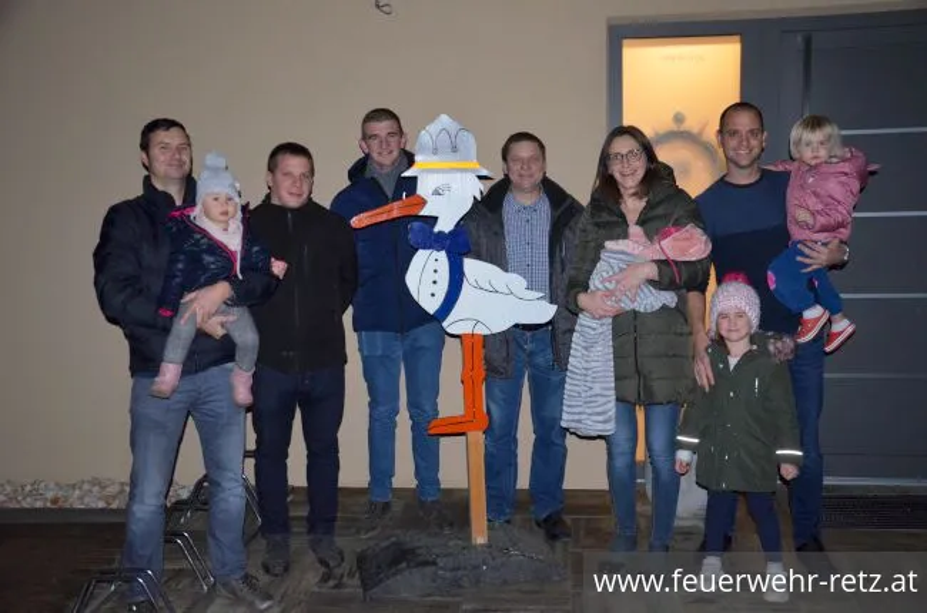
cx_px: 464
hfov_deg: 51.4
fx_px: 963
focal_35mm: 38
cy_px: 306
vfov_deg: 35.3
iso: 3200
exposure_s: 1/60
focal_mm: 25
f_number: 4
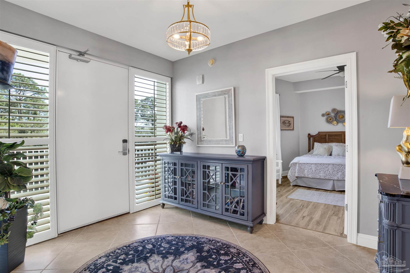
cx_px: 205
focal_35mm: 18
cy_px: 136
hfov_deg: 90.0
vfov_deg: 67.4
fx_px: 205
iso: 200
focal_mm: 18
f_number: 11
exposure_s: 1/8
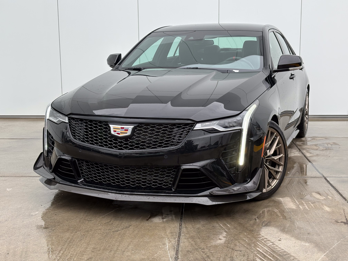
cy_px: 130
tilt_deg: -9.2
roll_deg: -0.5
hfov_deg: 36.8
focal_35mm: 52
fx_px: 523
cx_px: 174
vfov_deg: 28.0
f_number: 1.6
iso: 40
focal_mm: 5.96
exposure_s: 1/552
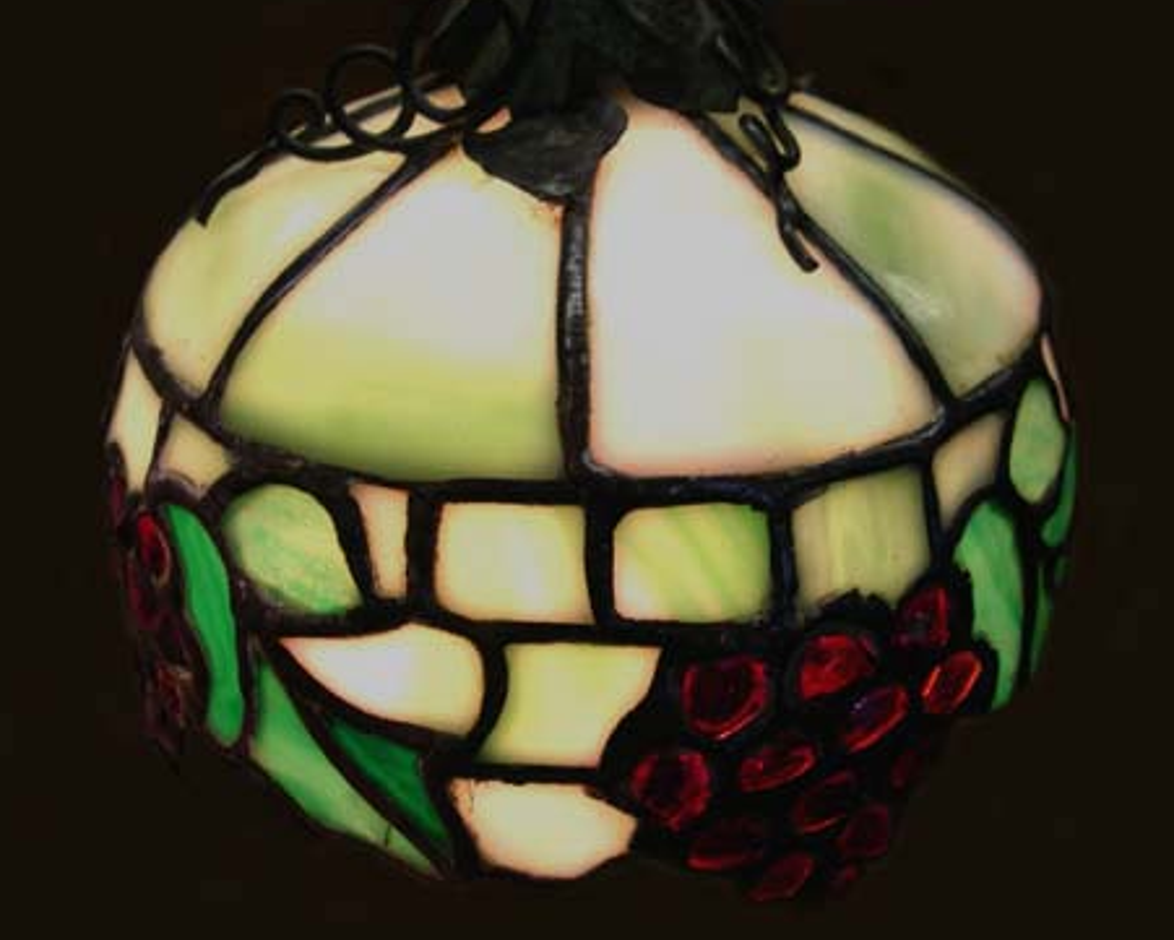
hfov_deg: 41.1
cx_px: 600
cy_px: 497
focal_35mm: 45
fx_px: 1564
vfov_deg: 33.4
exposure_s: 1/69.3
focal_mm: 8
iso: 100
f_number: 2.8
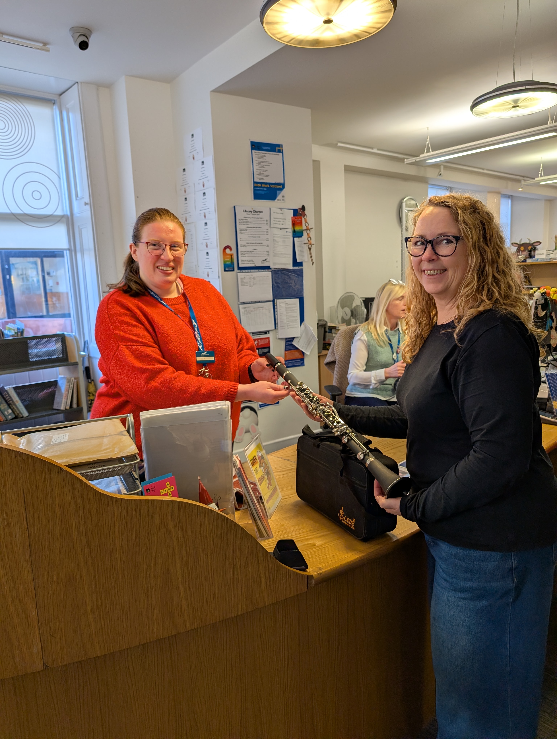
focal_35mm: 24
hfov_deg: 56.9
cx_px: 278
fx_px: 514
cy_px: 370
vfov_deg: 71.5
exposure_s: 1/74.4
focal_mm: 6.9
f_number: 1.68
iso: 51
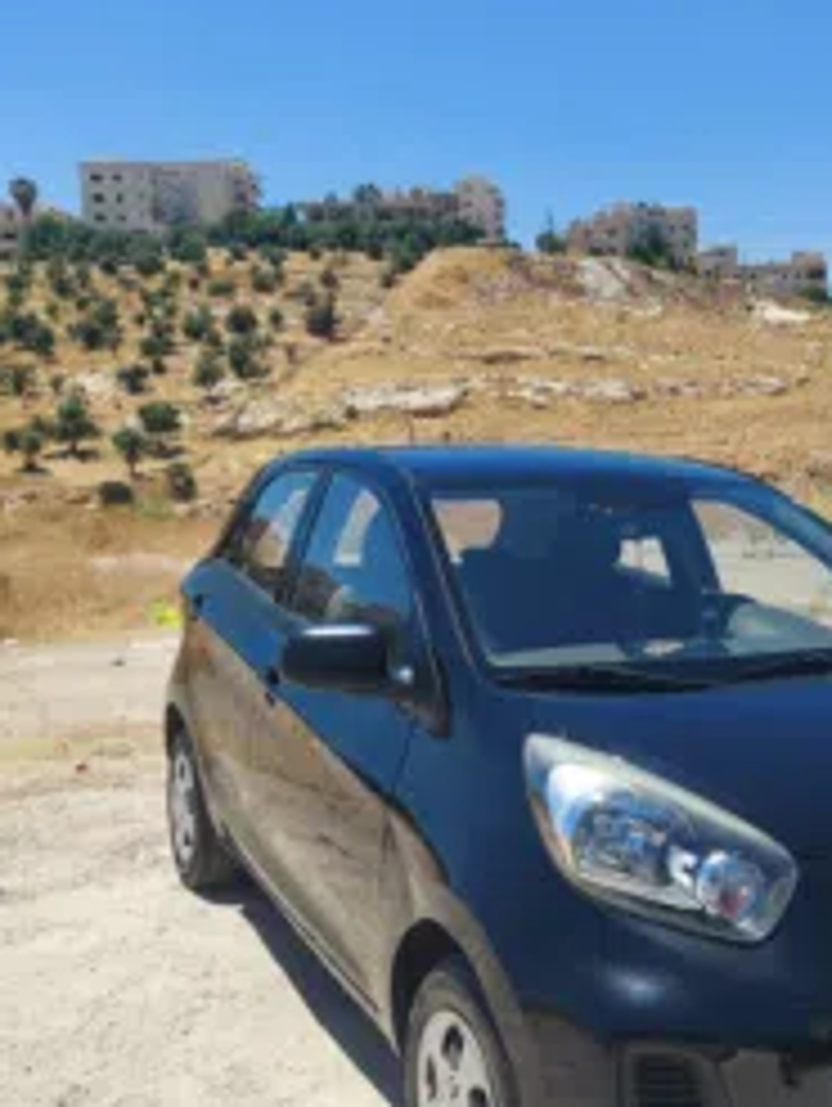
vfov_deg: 47.8
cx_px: 657
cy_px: 594
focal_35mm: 39
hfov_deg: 35.8
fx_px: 1248
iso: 40
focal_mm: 5.23
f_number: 1.8
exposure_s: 1/1866
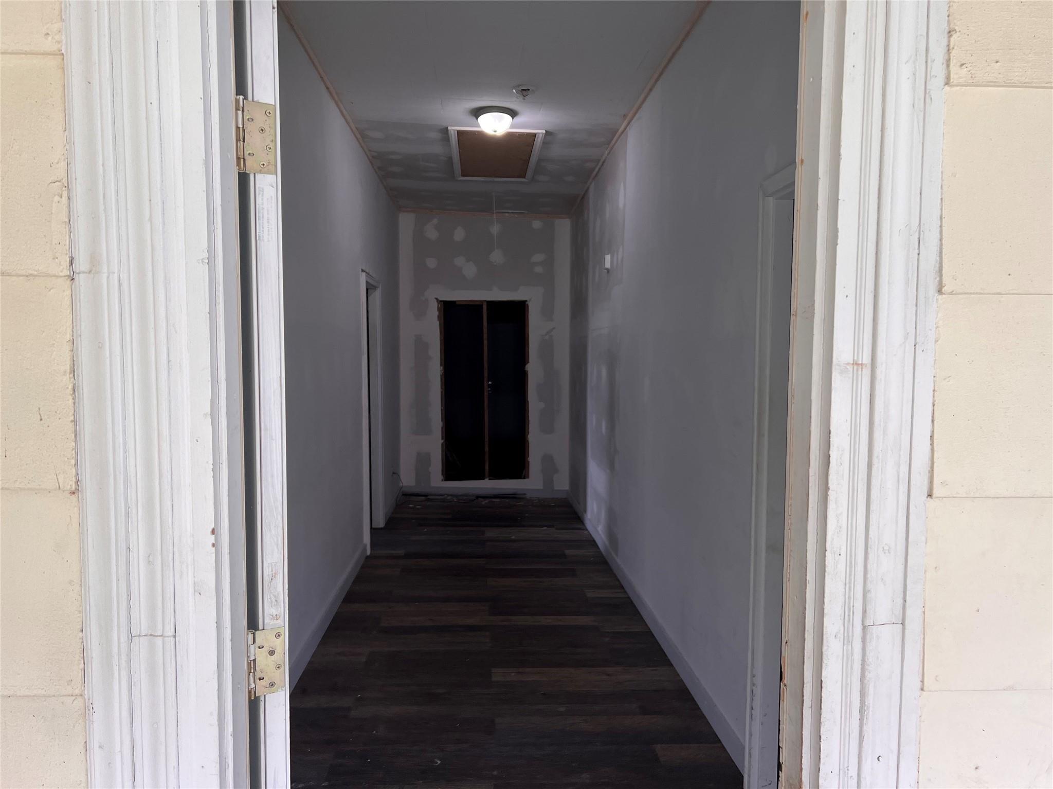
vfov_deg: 53.1
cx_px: 526
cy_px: 394
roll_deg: -0.7
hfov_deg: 67.3
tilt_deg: -2.8
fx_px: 791
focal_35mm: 26
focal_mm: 5.7
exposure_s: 1/121
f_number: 1.5
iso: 80
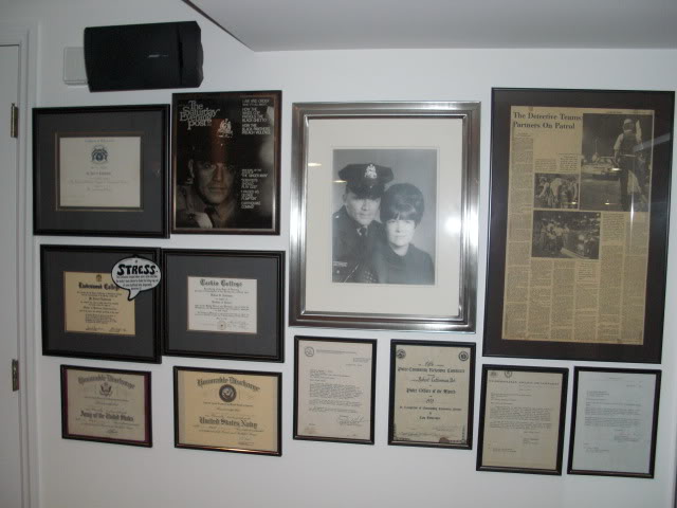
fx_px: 704
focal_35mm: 36
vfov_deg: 39.7
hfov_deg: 51.4
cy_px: 254
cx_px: 338
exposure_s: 1/60
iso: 200
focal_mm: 6.3
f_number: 2.8
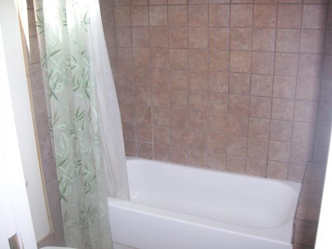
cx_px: 166
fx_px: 345
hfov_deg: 51.4
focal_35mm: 36
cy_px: 124
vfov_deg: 39.7
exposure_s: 1/60
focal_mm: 6.2
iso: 80
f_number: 2.8
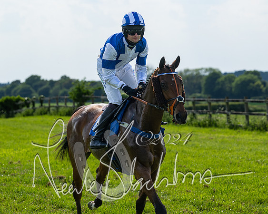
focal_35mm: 182
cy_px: 76
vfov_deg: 8.5
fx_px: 1440
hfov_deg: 10.6
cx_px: 177
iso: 200
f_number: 5
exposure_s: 1/1600
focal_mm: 125
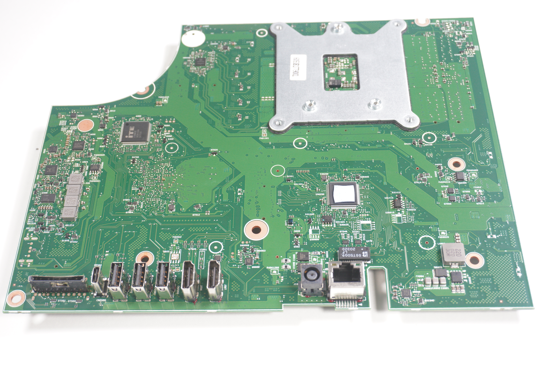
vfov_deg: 28.9
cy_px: 182
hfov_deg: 42.4
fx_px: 707
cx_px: 274
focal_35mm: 46
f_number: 5
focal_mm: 31
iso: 640
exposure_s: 1/160
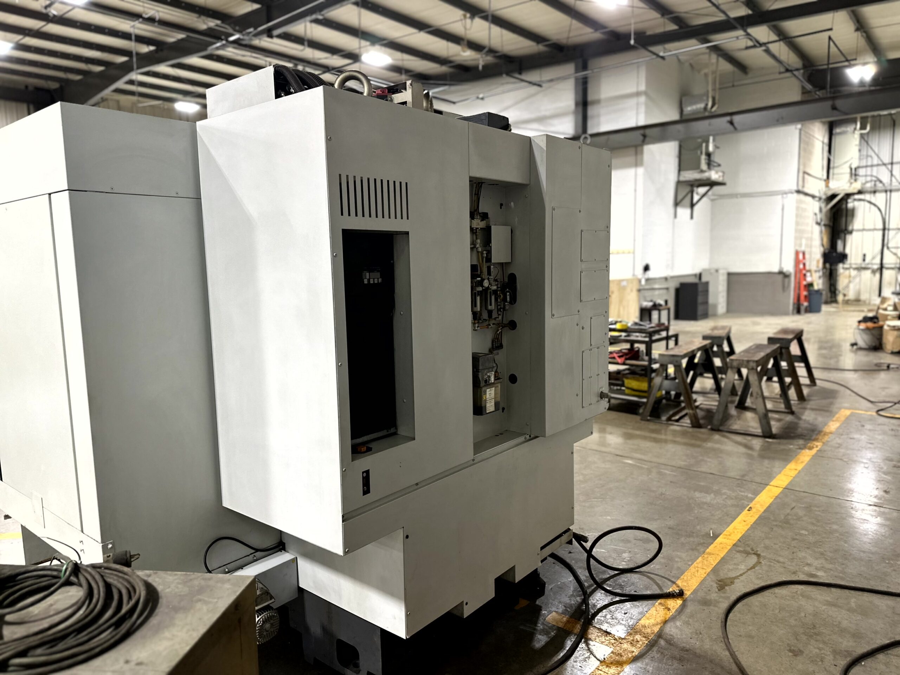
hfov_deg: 71.6
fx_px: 624
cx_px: 450
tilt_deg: -8.1
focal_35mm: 24
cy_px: 338
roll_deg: +0.9
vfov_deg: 56.8
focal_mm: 6.86
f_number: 1.78
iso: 160
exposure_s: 1/60
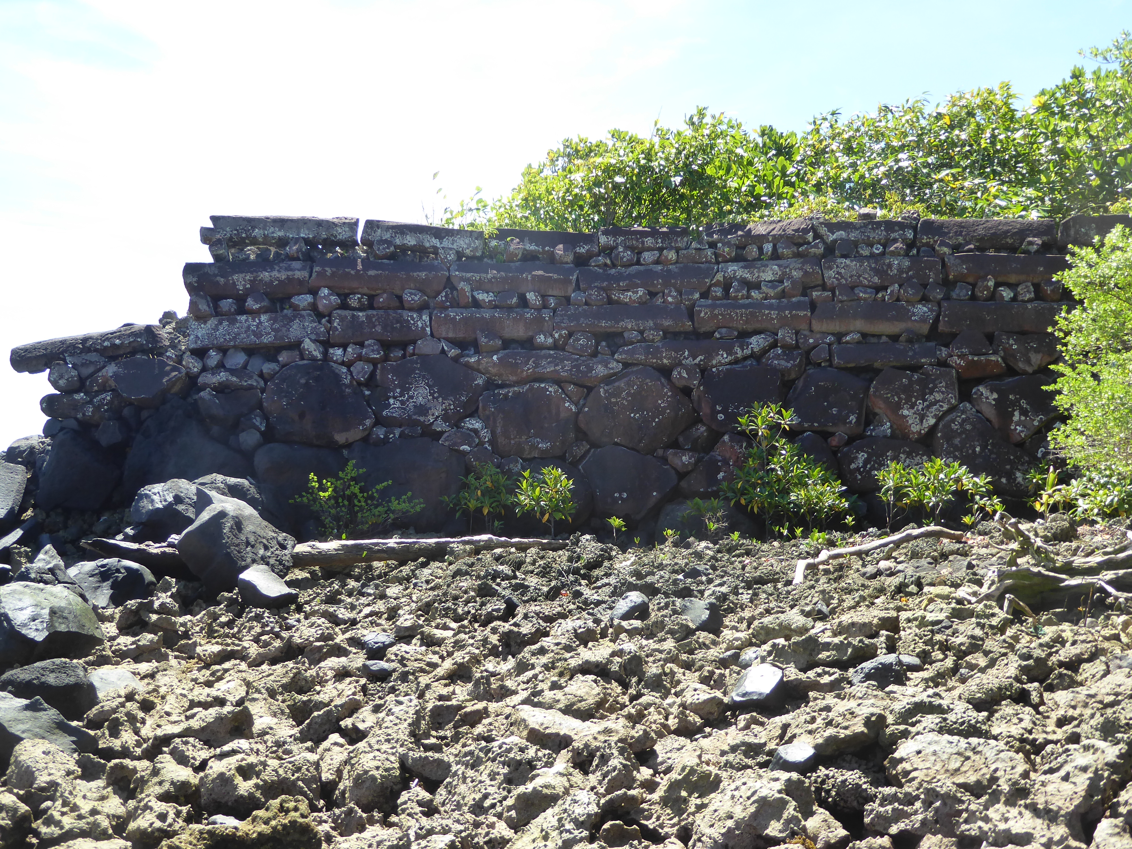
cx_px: 566
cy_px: 424
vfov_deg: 31.5
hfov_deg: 41.2
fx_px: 1504
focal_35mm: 46
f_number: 3.9
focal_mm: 7.8
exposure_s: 1/250
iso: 125
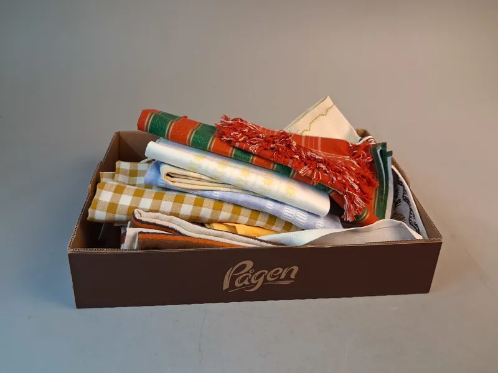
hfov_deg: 65.3
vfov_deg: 51.4
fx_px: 388
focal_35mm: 27
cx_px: 249
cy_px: 186
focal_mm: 4
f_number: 1.8
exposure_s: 1/50
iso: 320
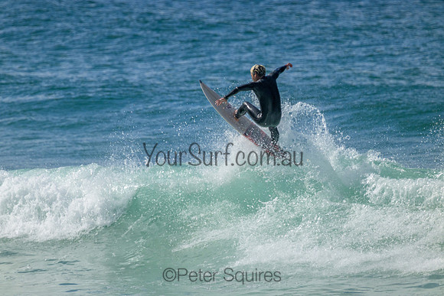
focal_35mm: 800
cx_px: 222
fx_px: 9869
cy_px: 148
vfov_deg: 1.7
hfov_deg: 2.6
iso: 1250
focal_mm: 800
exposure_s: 1/1600
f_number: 11
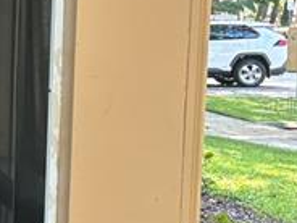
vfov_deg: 10.2
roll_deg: +0.7
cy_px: 105
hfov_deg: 11.0
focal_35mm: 145
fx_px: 1244
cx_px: -470
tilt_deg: -6.4
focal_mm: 5.96
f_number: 1.6
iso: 125
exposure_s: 1/121
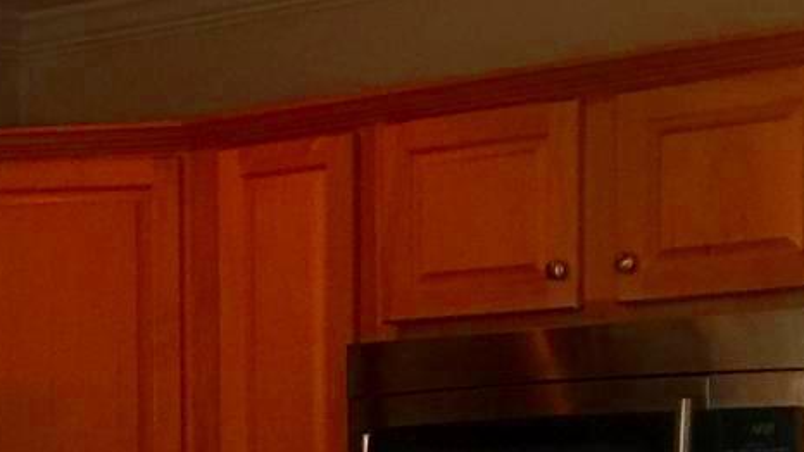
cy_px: 785
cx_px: -357
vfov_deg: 8.4
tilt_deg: -6.0
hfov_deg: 14.5
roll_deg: +1.0
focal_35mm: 139
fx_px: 2963
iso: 64
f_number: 2.2
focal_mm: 4.15
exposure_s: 1/15
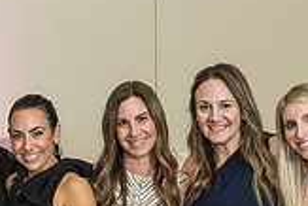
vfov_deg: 10.2
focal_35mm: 132
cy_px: 275
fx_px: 1130
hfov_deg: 15.3
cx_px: 18
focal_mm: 34
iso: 1000
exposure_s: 1/100
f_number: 4
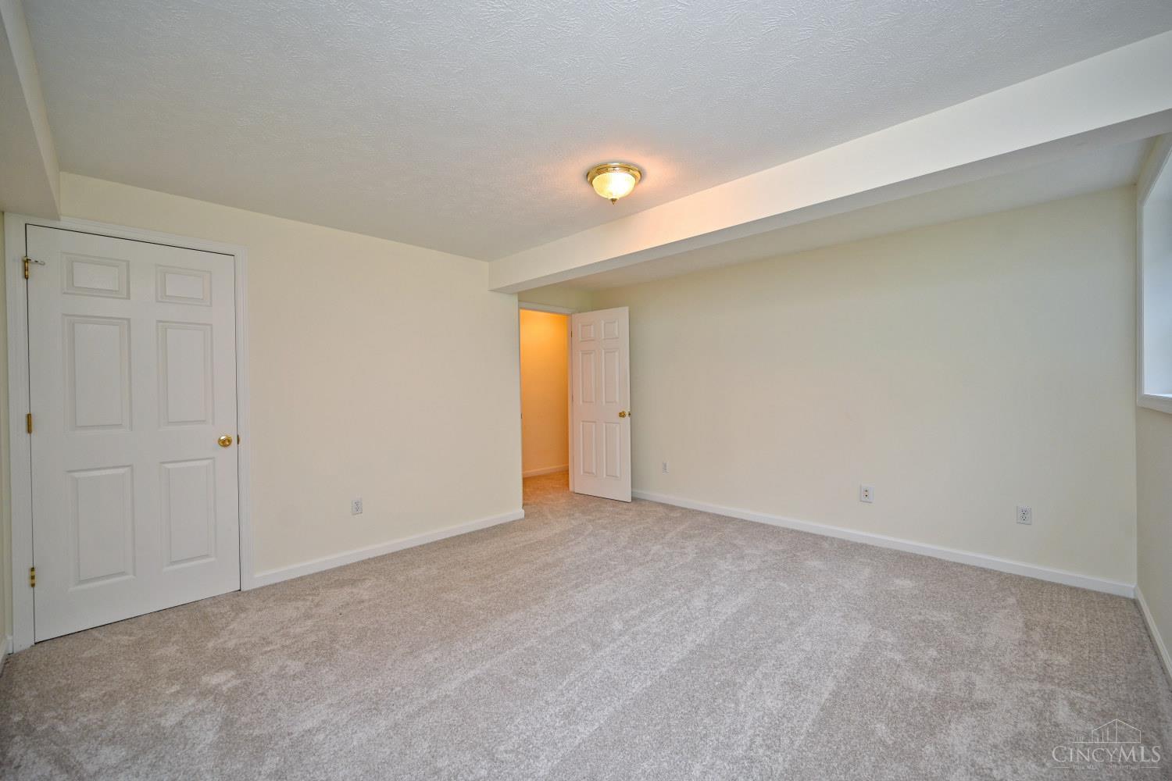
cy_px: 390
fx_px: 456
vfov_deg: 81.2
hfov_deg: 104.3
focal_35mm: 14
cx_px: 586
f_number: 4
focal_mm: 14
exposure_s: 1/60
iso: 360
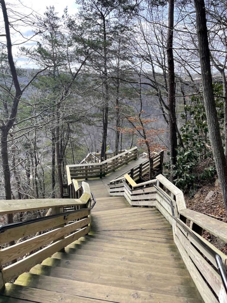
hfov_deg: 53.1
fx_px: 227
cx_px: 114
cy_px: 152
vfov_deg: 67.3
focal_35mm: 26
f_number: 1.6
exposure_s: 1/940
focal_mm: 4.2
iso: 32
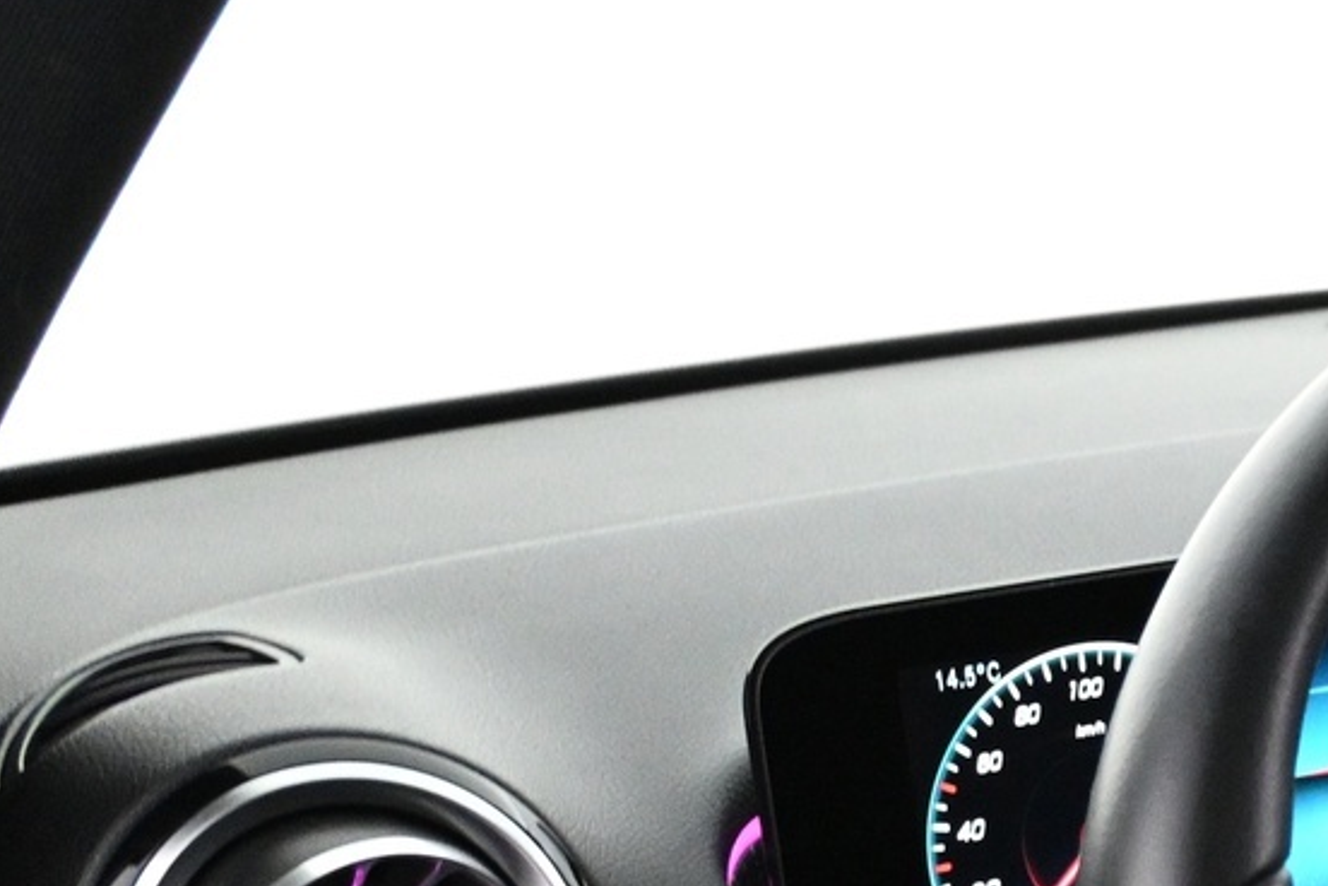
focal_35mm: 88
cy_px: 1074
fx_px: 3246
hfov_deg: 20.8
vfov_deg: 15.0
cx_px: 1783
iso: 4000
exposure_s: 1/50
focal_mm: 20
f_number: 3.8
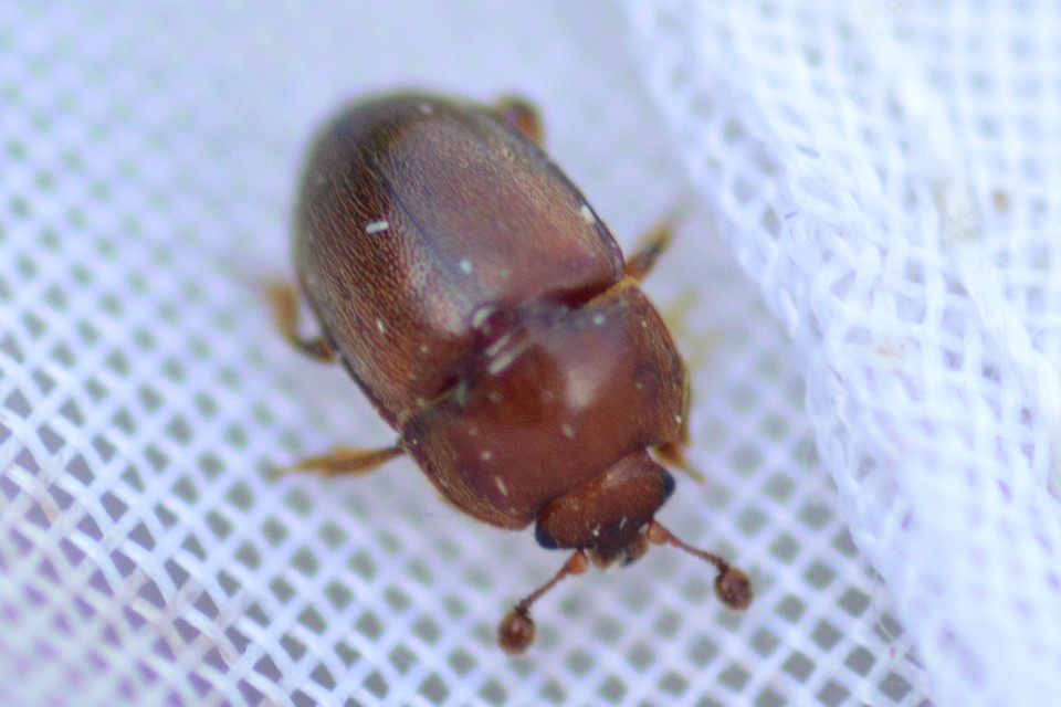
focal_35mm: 150
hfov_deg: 13.7
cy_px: 354
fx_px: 4420
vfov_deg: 9.1
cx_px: 530
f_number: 7.1
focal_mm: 100
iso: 800
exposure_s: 1/500
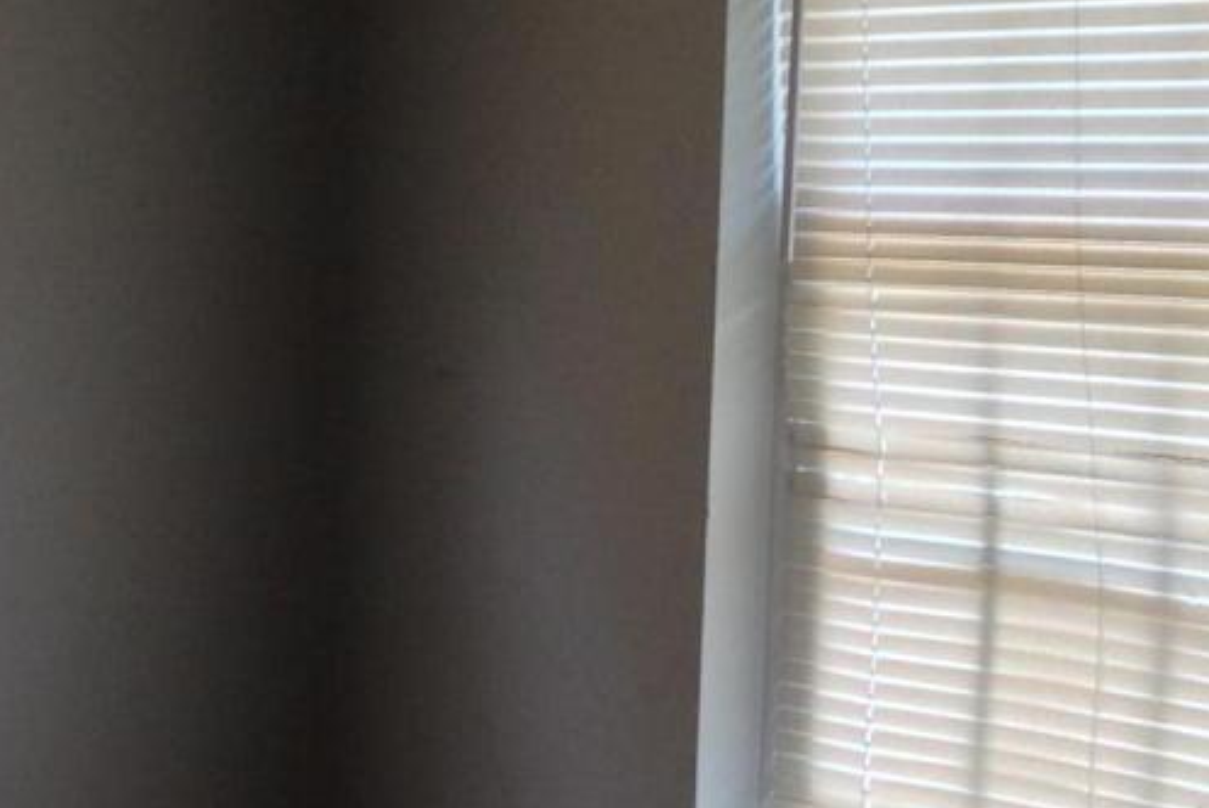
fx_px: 4637
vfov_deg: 9.9
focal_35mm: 138
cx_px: 126
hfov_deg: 14.7
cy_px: 869
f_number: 2.4
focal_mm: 4.12
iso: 64
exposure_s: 1/40
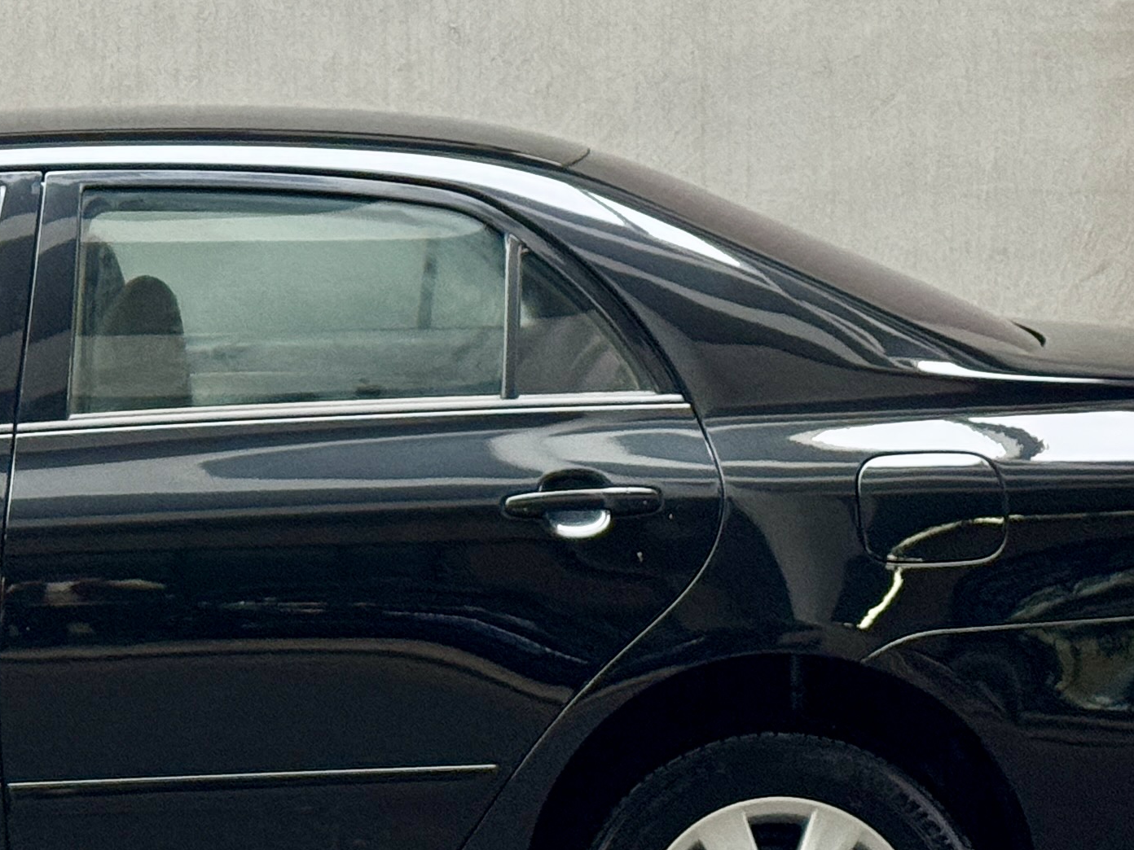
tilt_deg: -3.4
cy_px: 248
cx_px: -77
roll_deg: +0.7
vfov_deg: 10.7
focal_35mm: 139
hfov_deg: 13.9
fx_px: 4554
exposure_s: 1/40
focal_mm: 6.76
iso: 400
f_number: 1.78
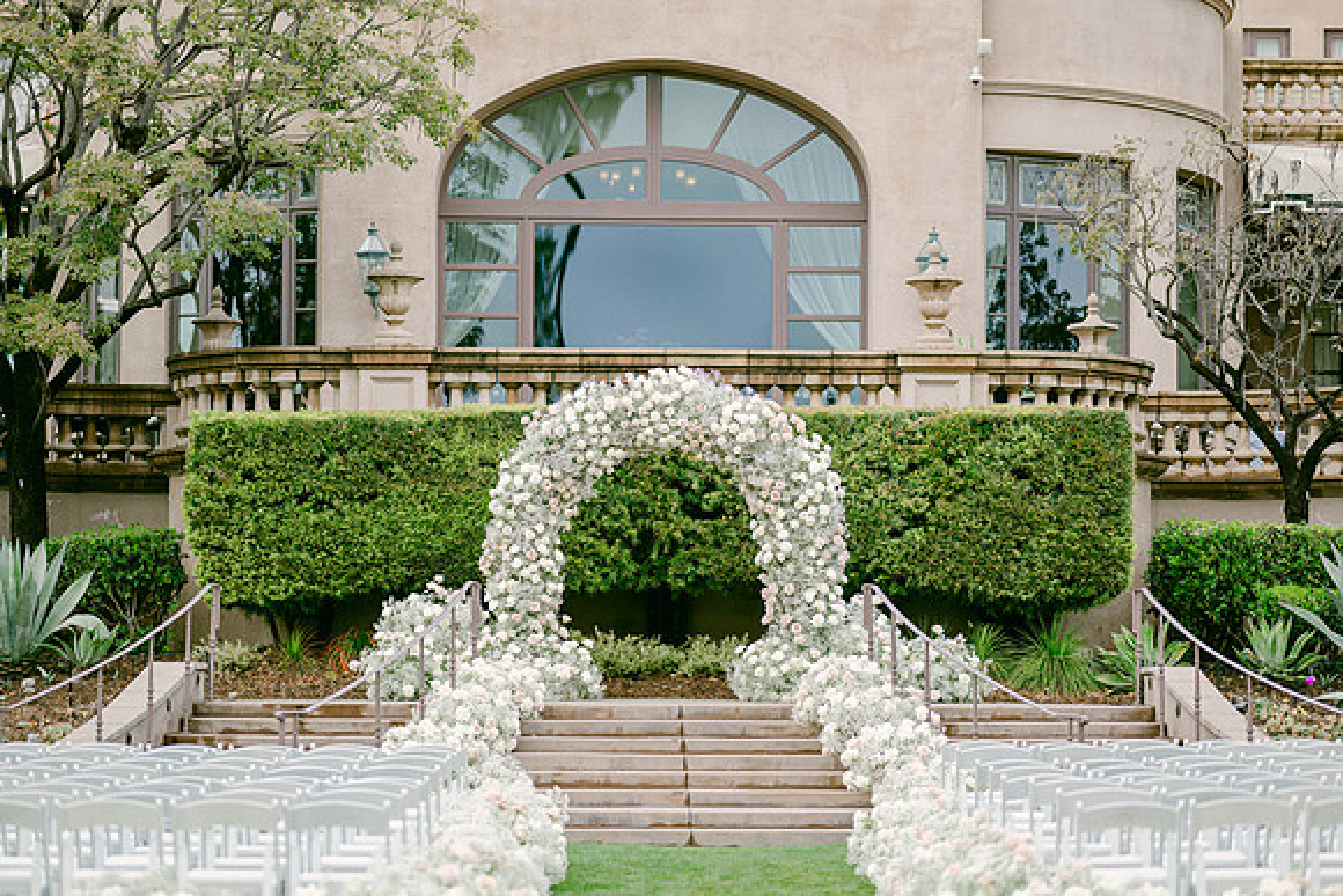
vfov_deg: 13.0
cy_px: 448
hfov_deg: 19.5
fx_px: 3918
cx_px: 672
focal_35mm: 105
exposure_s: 1/5000
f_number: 1.8
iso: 200
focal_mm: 105
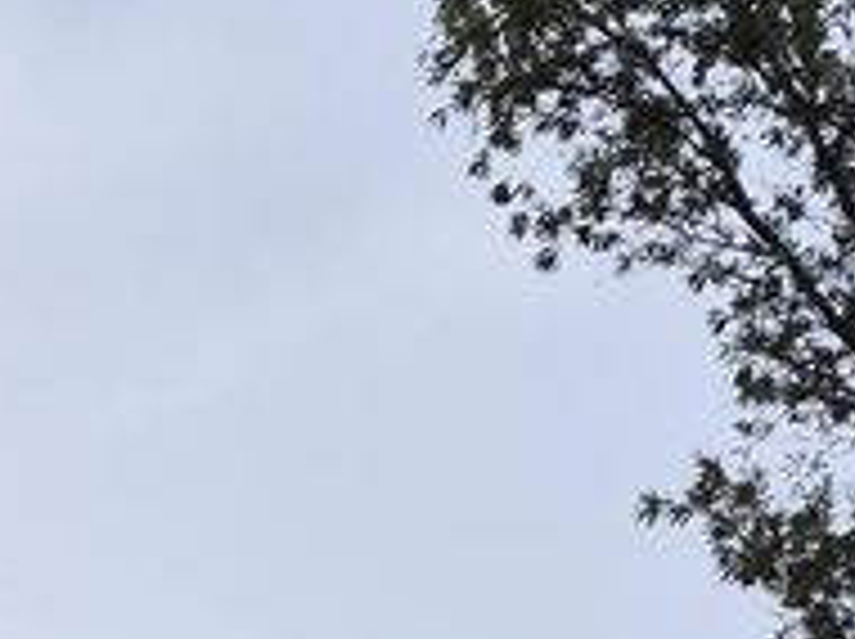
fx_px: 3059
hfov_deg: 14.1
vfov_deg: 10.4
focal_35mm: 124
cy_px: 1494
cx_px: -702
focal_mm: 5.4
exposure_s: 1/400
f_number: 1.8
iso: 25
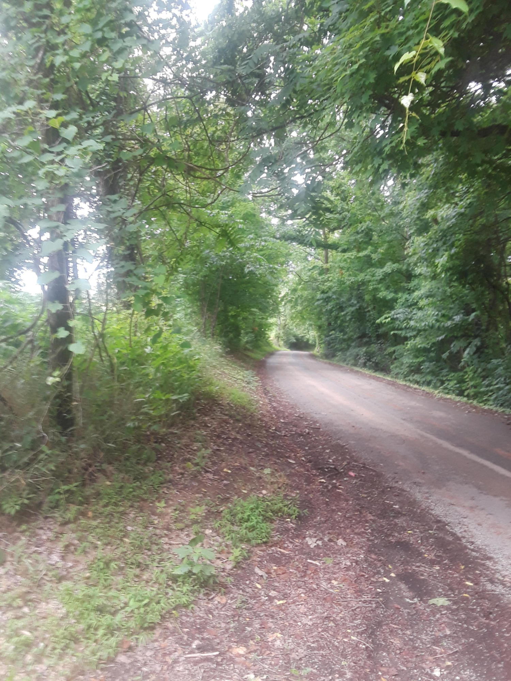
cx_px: 256
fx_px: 551
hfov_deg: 49.7
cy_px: 340
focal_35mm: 28
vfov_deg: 63.4
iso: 64
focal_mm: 2.9
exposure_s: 1/30
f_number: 1.9
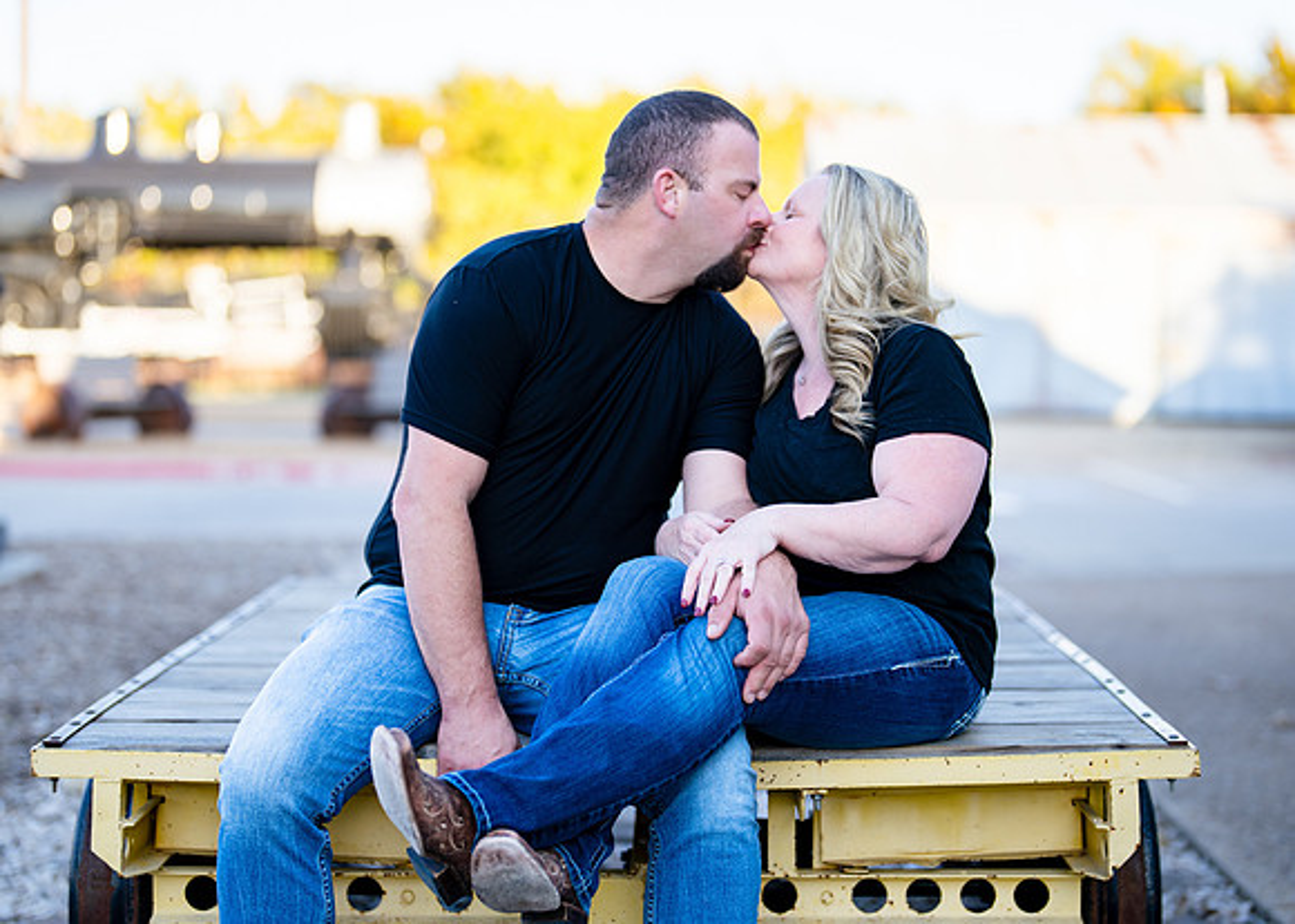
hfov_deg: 29.8
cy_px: 485
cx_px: 676
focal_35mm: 66
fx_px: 2434
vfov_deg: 21.5
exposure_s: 1/1250
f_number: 1.2
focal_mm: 50
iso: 100
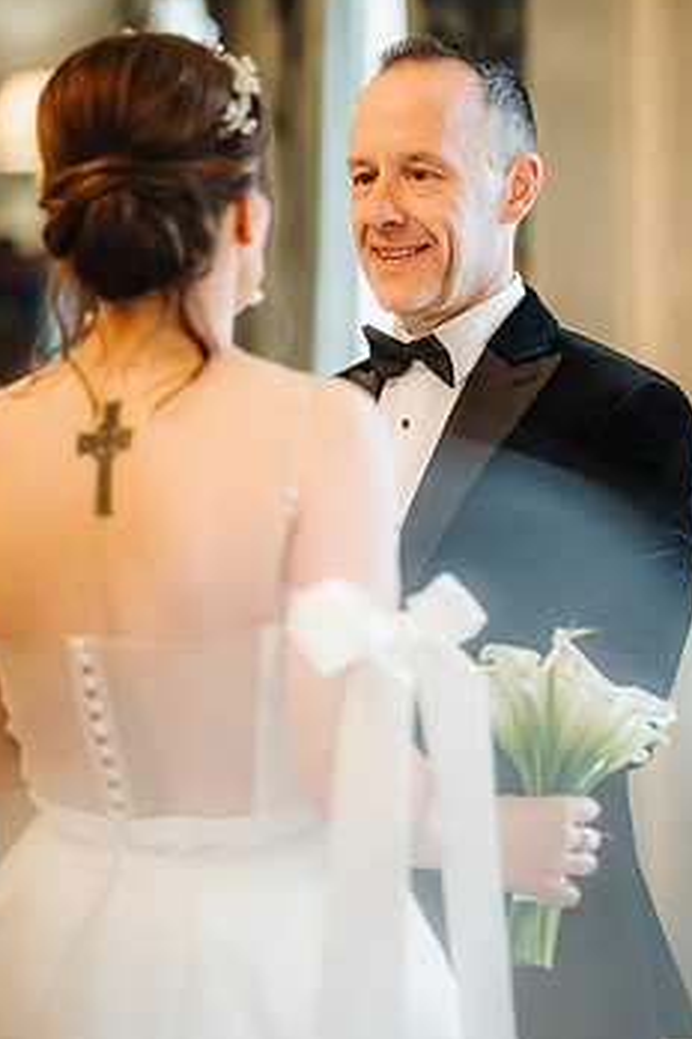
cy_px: 490
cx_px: 316
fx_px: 3171
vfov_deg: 18.6
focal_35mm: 110
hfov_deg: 12.5
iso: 1250
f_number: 1.8
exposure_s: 1/200
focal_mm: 85
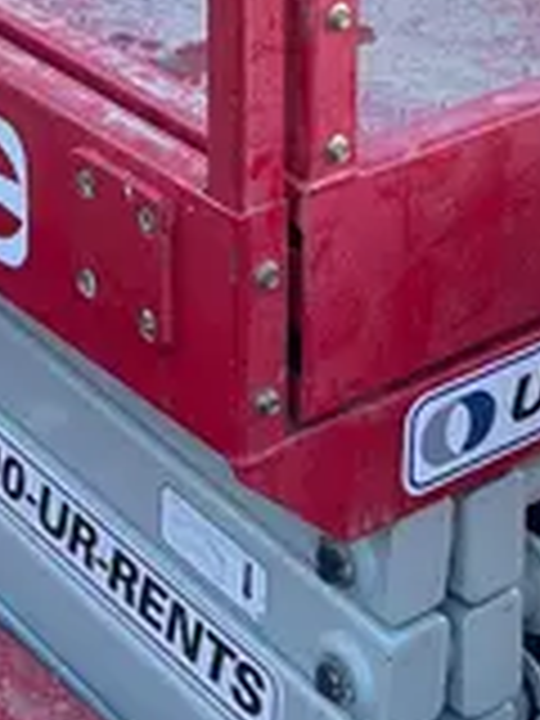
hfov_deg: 12.4
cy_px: -241
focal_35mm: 119
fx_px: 2475
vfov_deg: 15.7
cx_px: 171
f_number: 1.6
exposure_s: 1/179
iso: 40
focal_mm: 5.1
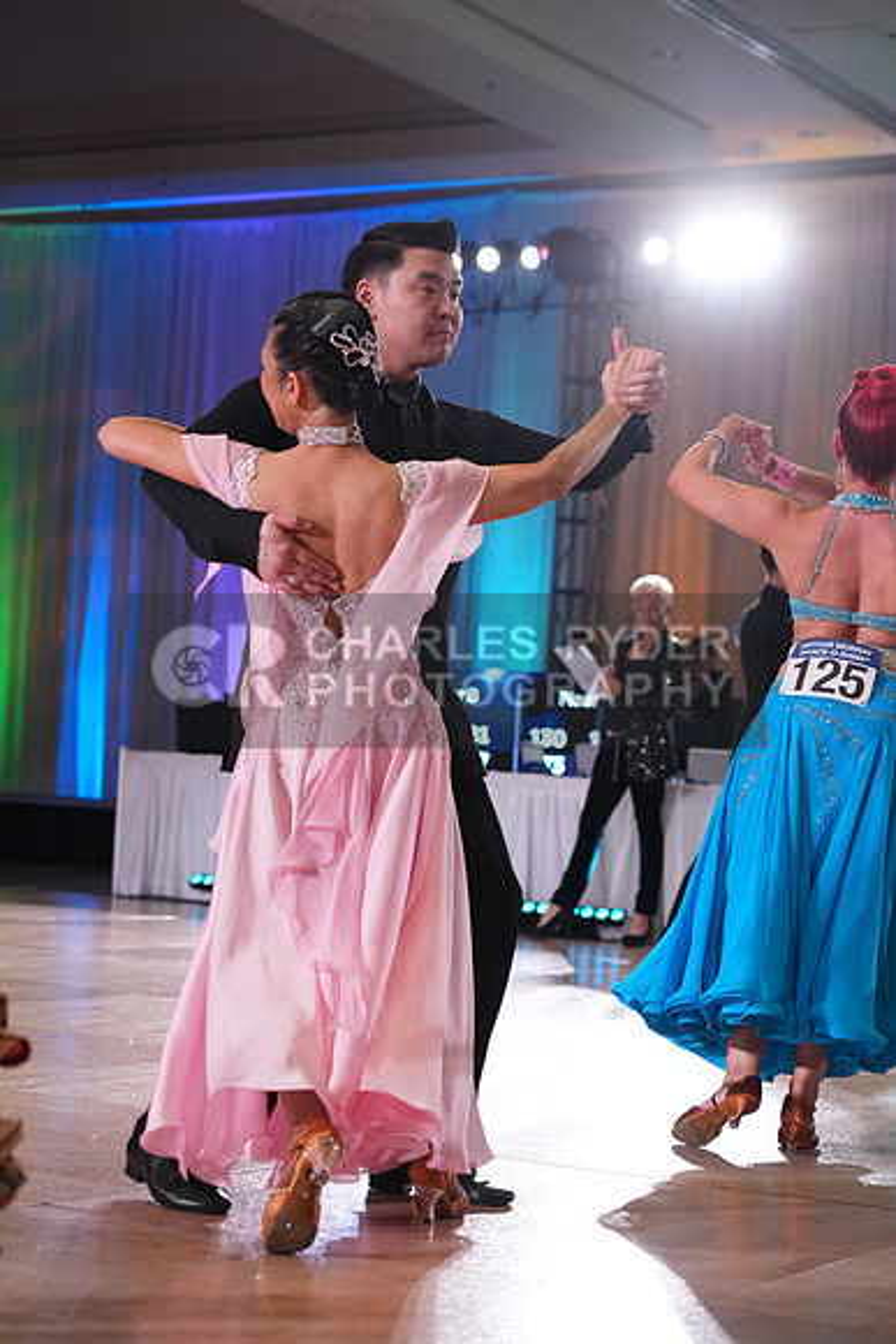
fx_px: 2723
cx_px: 448
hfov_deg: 18.7
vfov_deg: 27.7
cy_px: 672
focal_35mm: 73
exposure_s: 1/500
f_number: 4
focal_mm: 73
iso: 2500
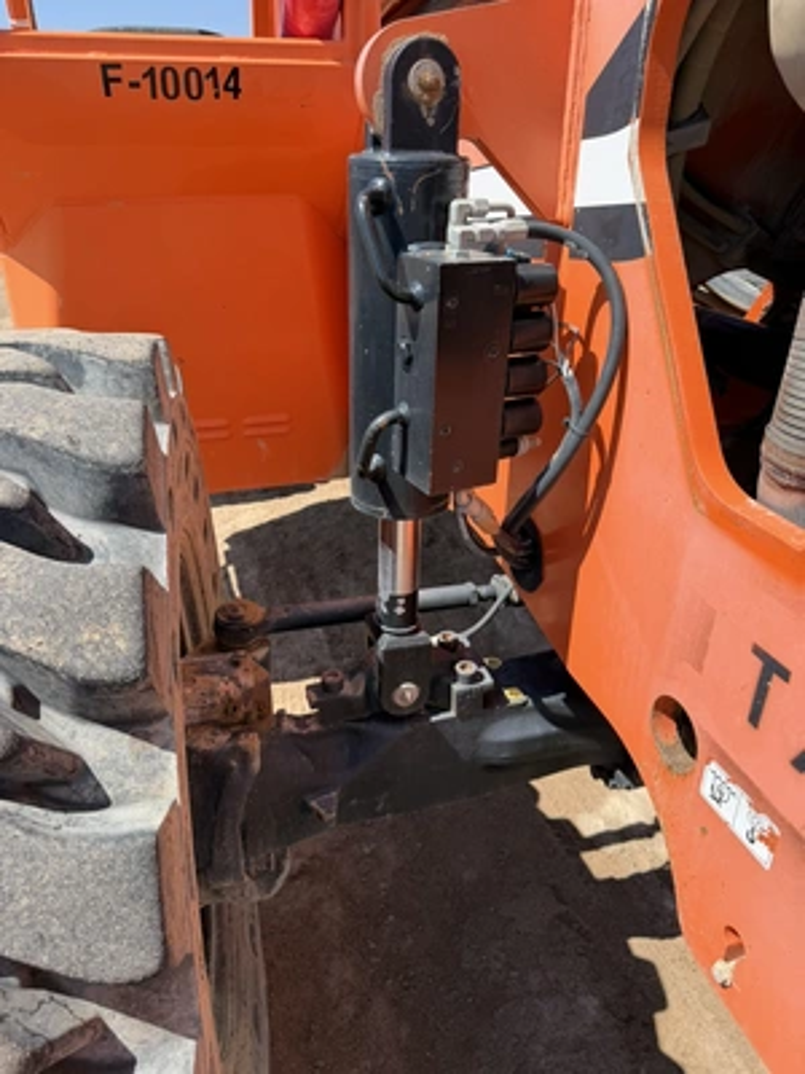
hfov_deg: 56.8
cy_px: 537
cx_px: 402
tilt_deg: -29.8
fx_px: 744
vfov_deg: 71.6
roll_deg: +2.9
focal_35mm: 24
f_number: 1.78
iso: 80
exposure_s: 1/2370
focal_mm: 6.76
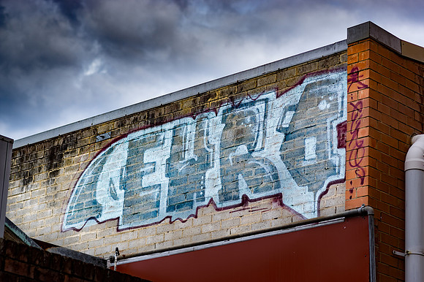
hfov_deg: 17.8
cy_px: 141
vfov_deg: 11.9
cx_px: 212
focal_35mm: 115
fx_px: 1354
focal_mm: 77
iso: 100
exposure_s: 1/1500
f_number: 3.5
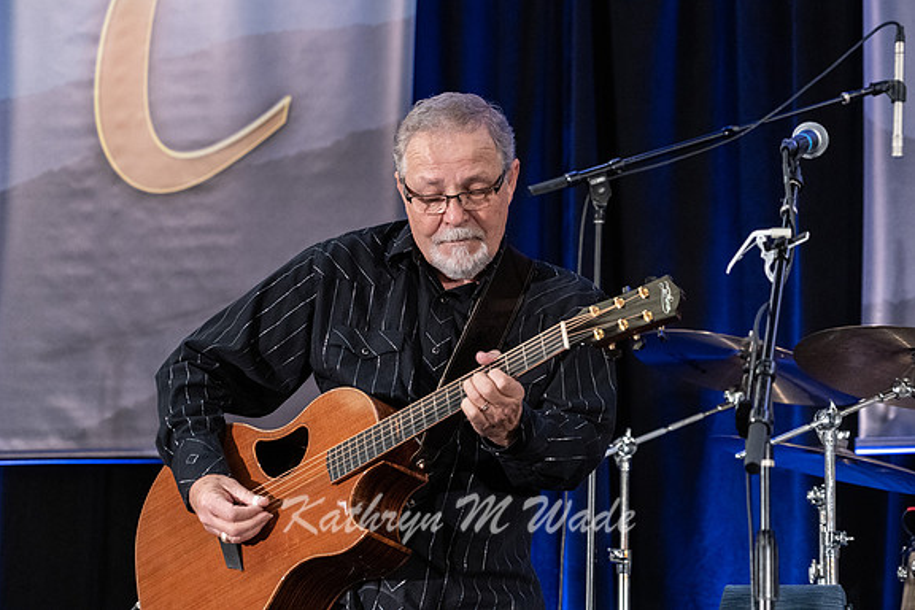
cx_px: 458
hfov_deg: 14.7
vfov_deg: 9.8
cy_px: 304
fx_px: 3558
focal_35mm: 140
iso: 6400
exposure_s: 1/160
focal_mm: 139
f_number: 6.3
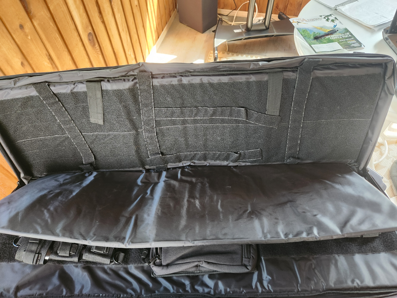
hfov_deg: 73.9
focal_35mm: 23
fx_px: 264
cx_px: 198
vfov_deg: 58.9
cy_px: 149
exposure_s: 1/100
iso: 640
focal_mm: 5.4
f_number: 1.8
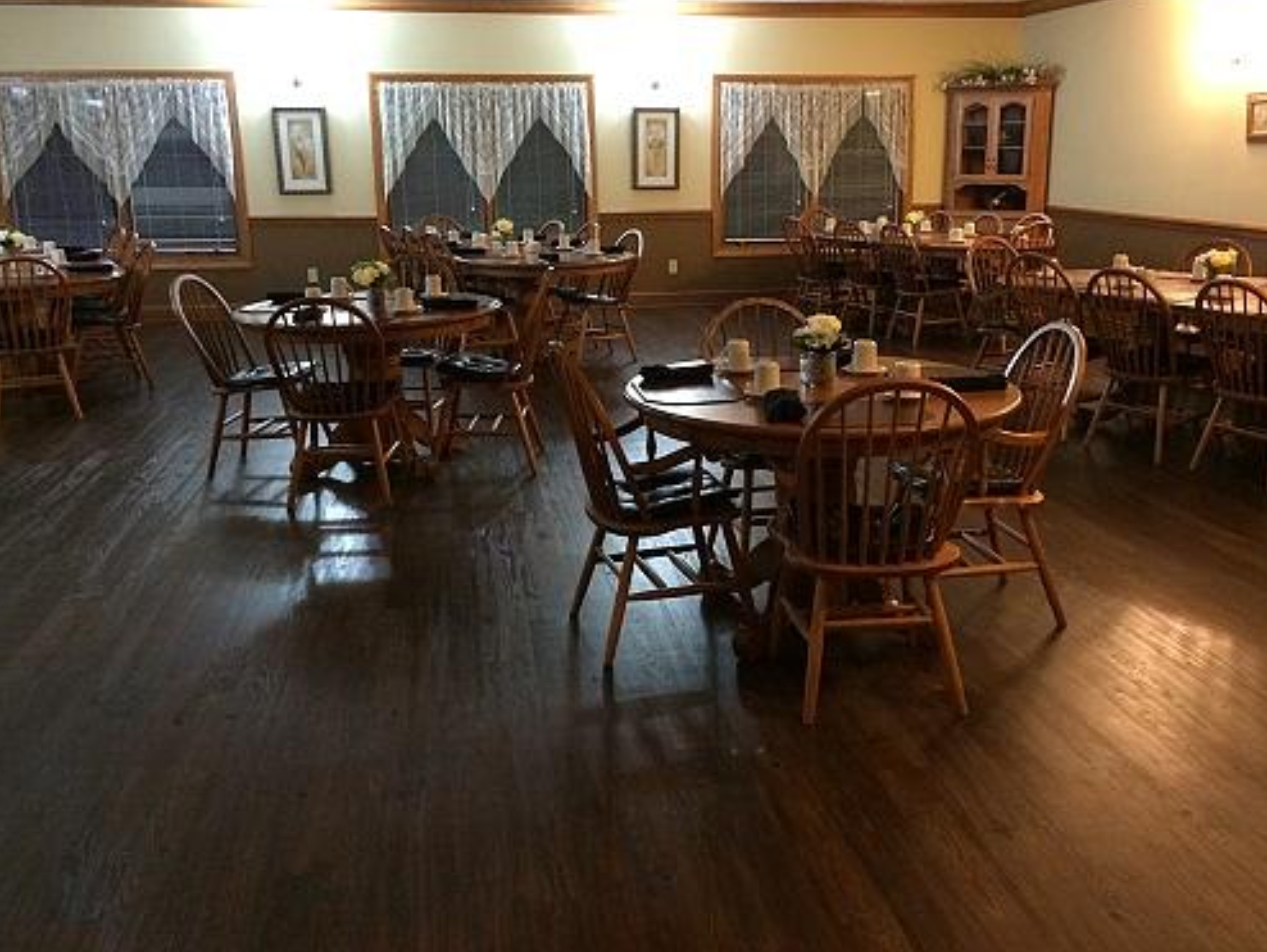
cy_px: 426
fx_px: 1245
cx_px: 698
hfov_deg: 53.8
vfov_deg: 41.8
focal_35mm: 34
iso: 320
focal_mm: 4.12
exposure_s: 1/20
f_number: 2.2
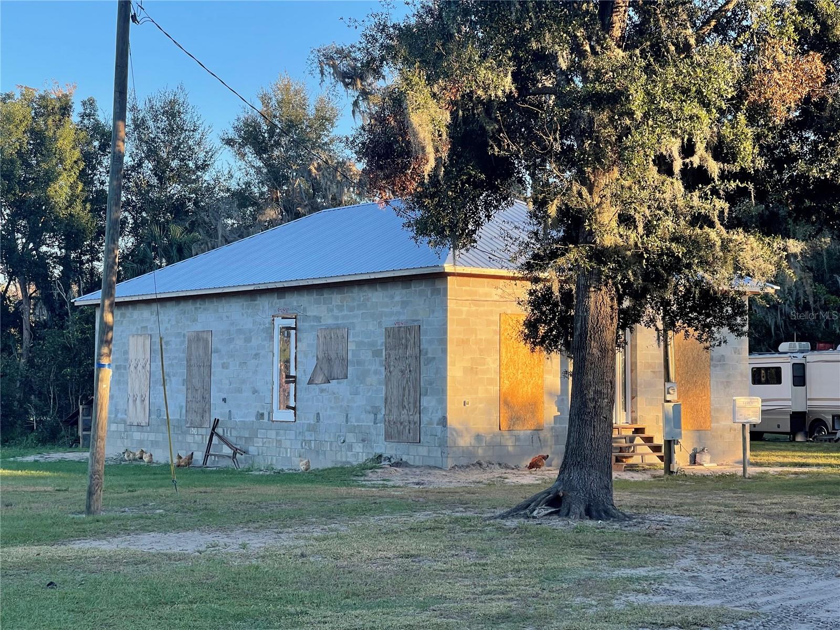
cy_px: 315
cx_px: 420
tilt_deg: +3.0
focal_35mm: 64
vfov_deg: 22.9
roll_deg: -0.6
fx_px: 1553
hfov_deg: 30.3
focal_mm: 7.5
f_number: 2.2
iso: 20
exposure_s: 1/192
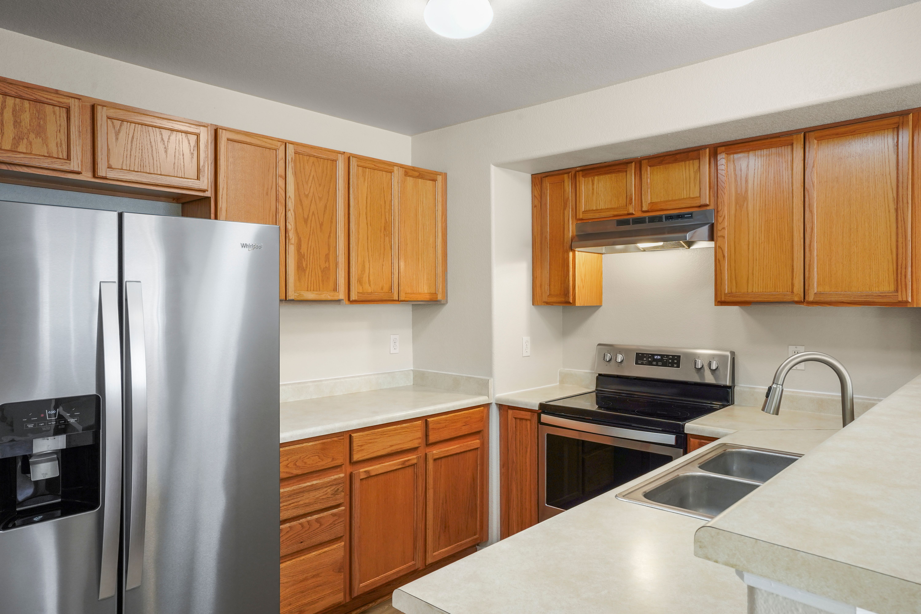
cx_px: 460
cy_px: 307
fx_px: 588
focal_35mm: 23
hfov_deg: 76.1
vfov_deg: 55.1
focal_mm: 23
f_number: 11
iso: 640
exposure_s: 1/6
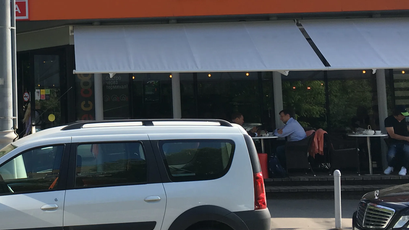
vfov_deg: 19.0
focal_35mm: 63
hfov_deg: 32.3
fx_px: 683
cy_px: 55
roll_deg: +1.2
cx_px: 73
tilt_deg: +6.3
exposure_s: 1/761
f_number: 2.2
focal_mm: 4.15
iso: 25
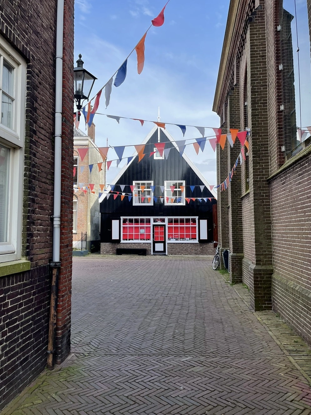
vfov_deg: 67.3
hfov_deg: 53.0
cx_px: 151
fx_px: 312
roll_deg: +0.1
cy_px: 202
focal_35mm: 26
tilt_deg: +4.6
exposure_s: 1/1852
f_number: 1.6
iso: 32
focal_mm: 5.1
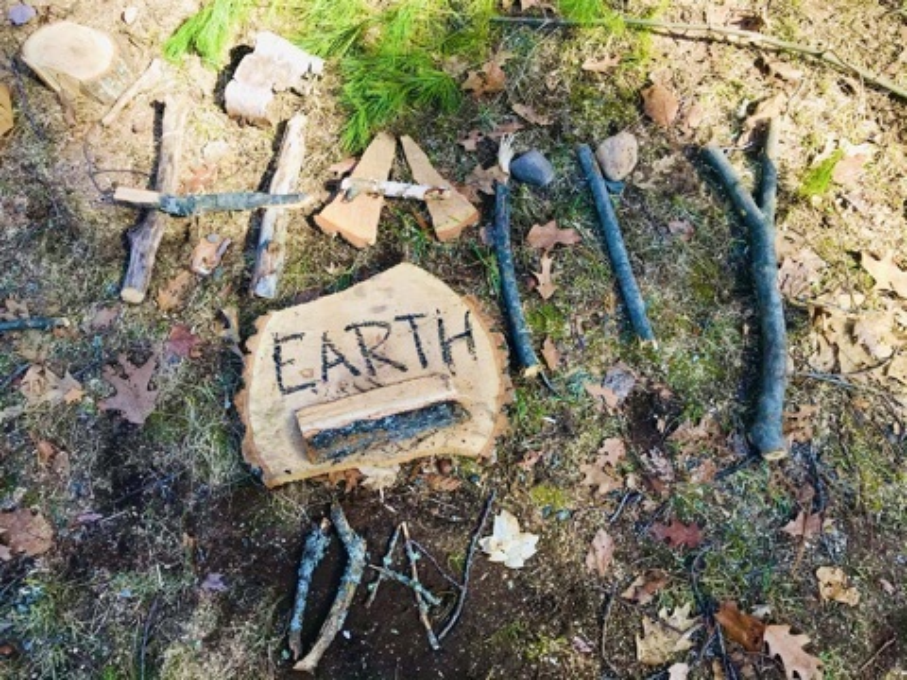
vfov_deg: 49.7
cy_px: 340
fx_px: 734
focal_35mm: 28
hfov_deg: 63.4
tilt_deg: -66.8
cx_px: 454
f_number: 1.8
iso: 20
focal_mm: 3.99
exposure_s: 1/361
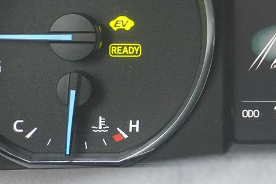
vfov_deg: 9.8
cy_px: 28
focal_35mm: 139
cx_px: 298
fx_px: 1065
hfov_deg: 14.4
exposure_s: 1/125
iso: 6400
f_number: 5
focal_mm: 34
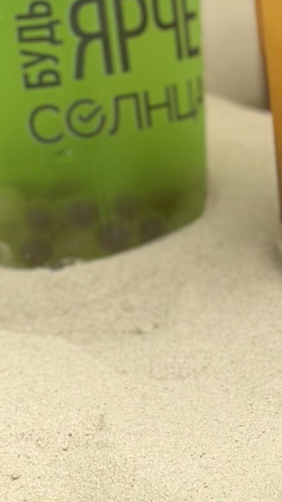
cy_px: -2
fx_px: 2220
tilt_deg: -12.6
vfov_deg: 12.7
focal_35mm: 167
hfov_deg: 7.2
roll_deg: -0.5
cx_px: 410
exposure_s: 1/3731
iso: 80
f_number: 1.78
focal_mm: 6.86
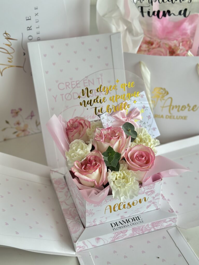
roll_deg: -1.1
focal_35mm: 48
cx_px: 100
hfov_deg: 30.3
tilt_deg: -35.7
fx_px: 368
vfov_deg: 39.7
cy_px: 132
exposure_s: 1/336
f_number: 1.78
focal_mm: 6.86
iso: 80
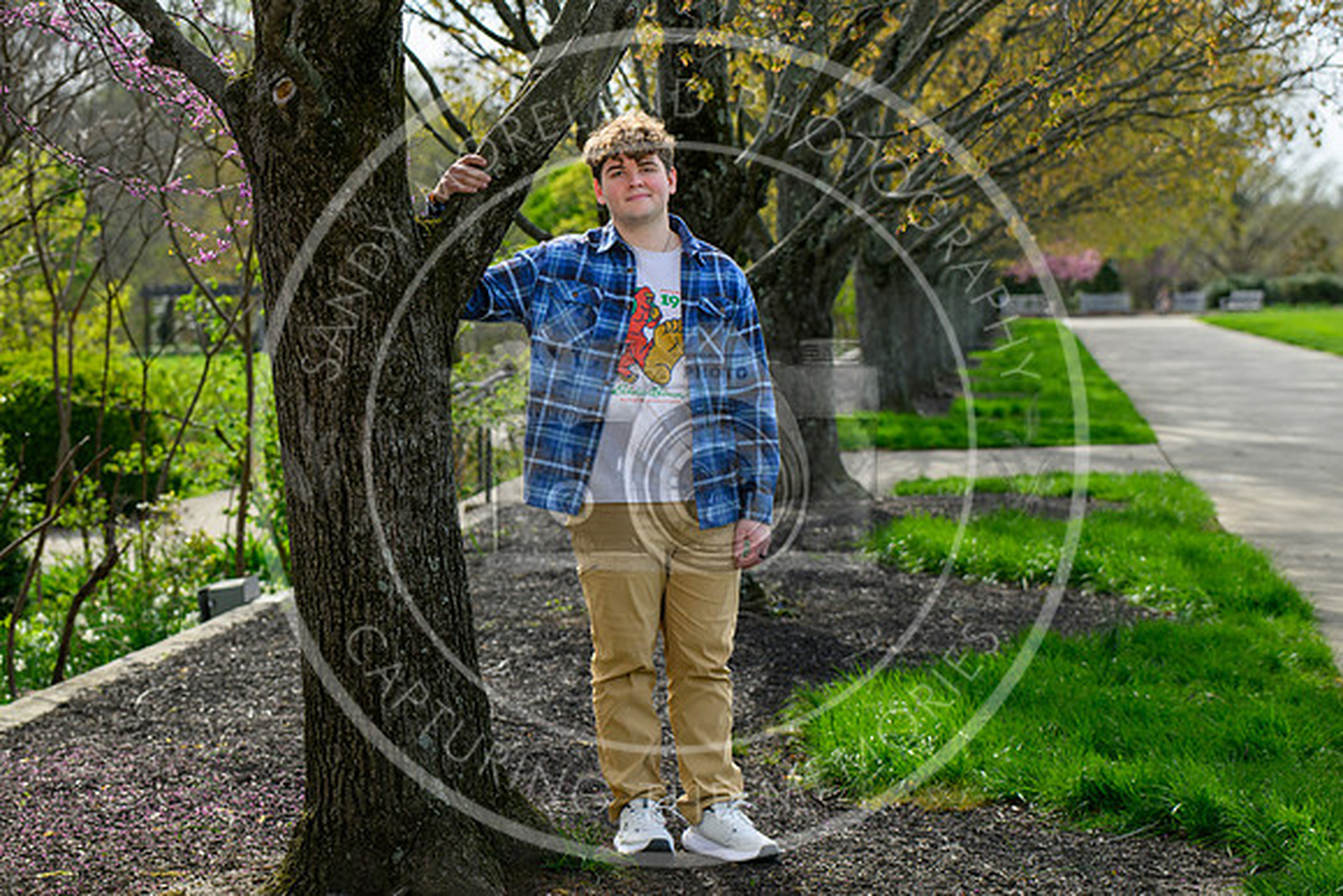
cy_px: 351
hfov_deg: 23.6
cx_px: 619
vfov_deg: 15.8
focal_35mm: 86
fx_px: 3216
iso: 250
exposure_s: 1/1250
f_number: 3.5
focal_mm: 70
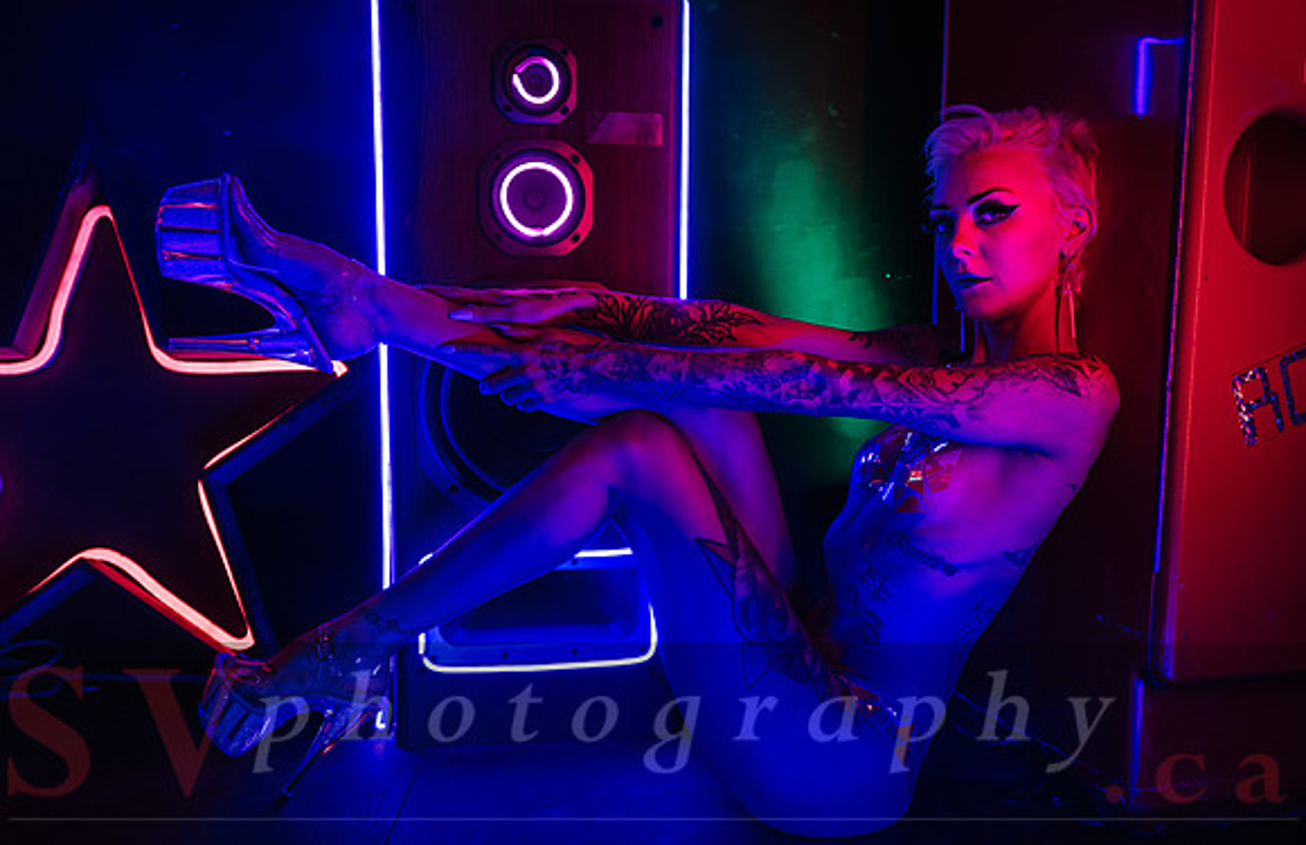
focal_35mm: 33
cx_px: 652
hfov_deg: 57.7
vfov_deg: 39.2
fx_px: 1184
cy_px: 483
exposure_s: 1/125
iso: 400
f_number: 4
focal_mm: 39.6
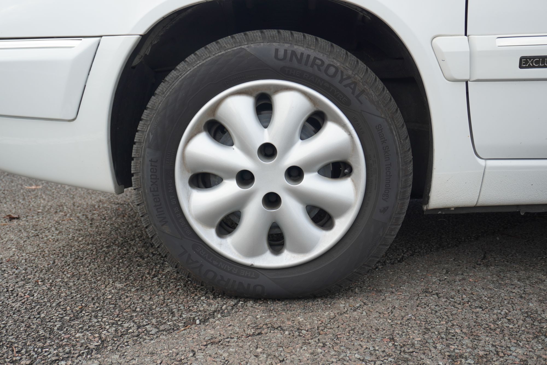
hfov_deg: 55.1
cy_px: 182
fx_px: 524
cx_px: 274
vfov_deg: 38.4
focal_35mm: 34
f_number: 4.5
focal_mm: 23
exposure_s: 1/40
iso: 100
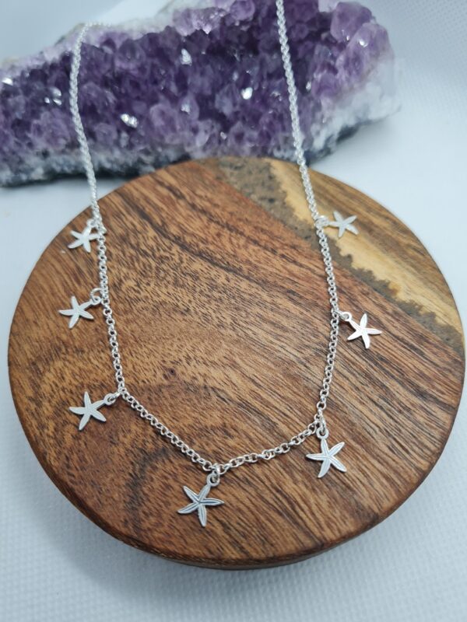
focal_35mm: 26
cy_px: 311
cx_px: 234
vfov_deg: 67.3
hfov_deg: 53.1
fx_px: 468
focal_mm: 5.4
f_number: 1.8
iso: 50
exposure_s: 1/167
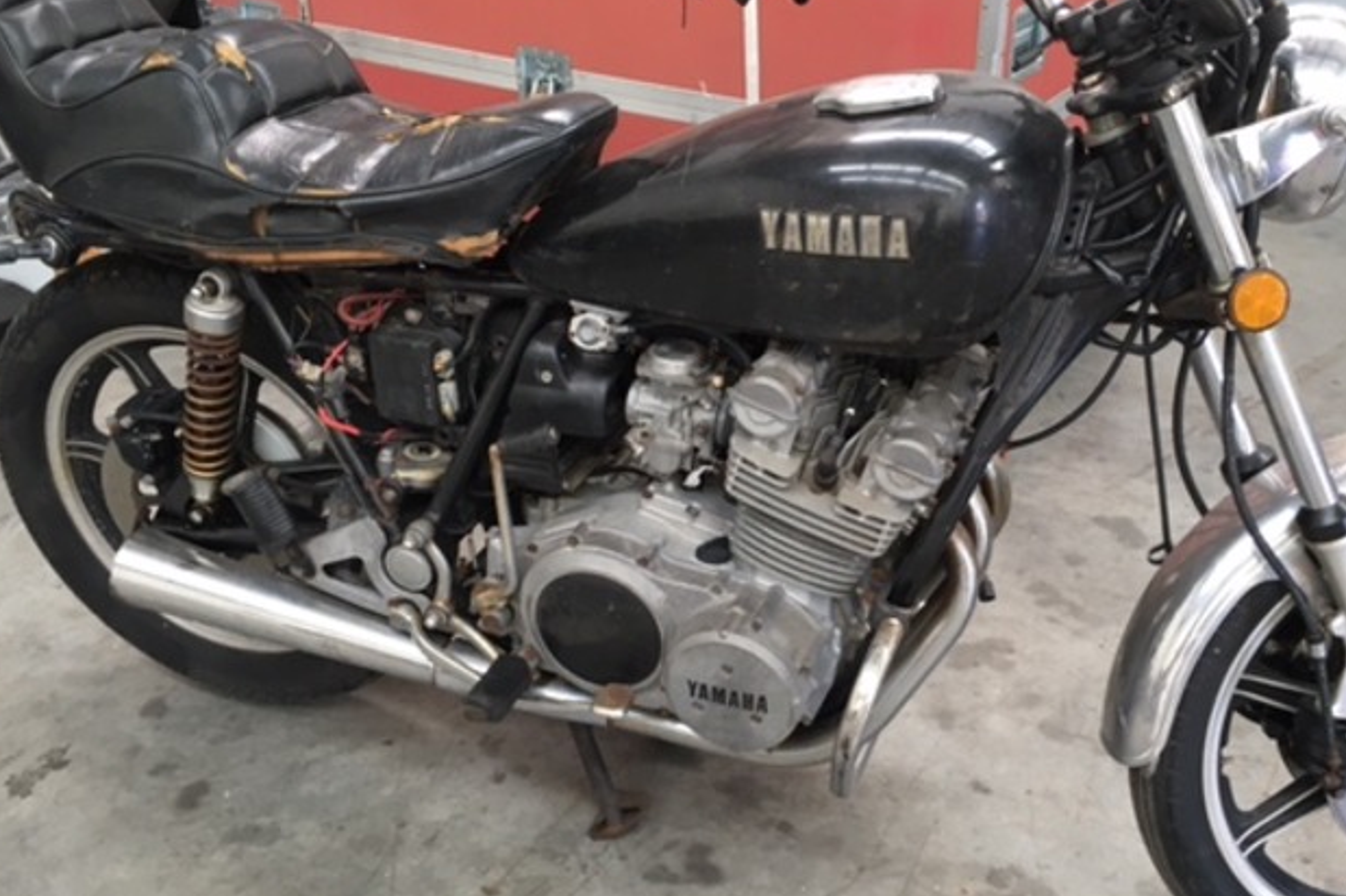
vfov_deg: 34.2
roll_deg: -2.2
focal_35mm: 39
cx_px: 802
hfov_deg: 49.3
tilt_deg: -26.9
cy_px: 485
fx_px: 1457
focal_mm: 4.15
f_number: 2.2
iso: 64
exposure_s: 1/33
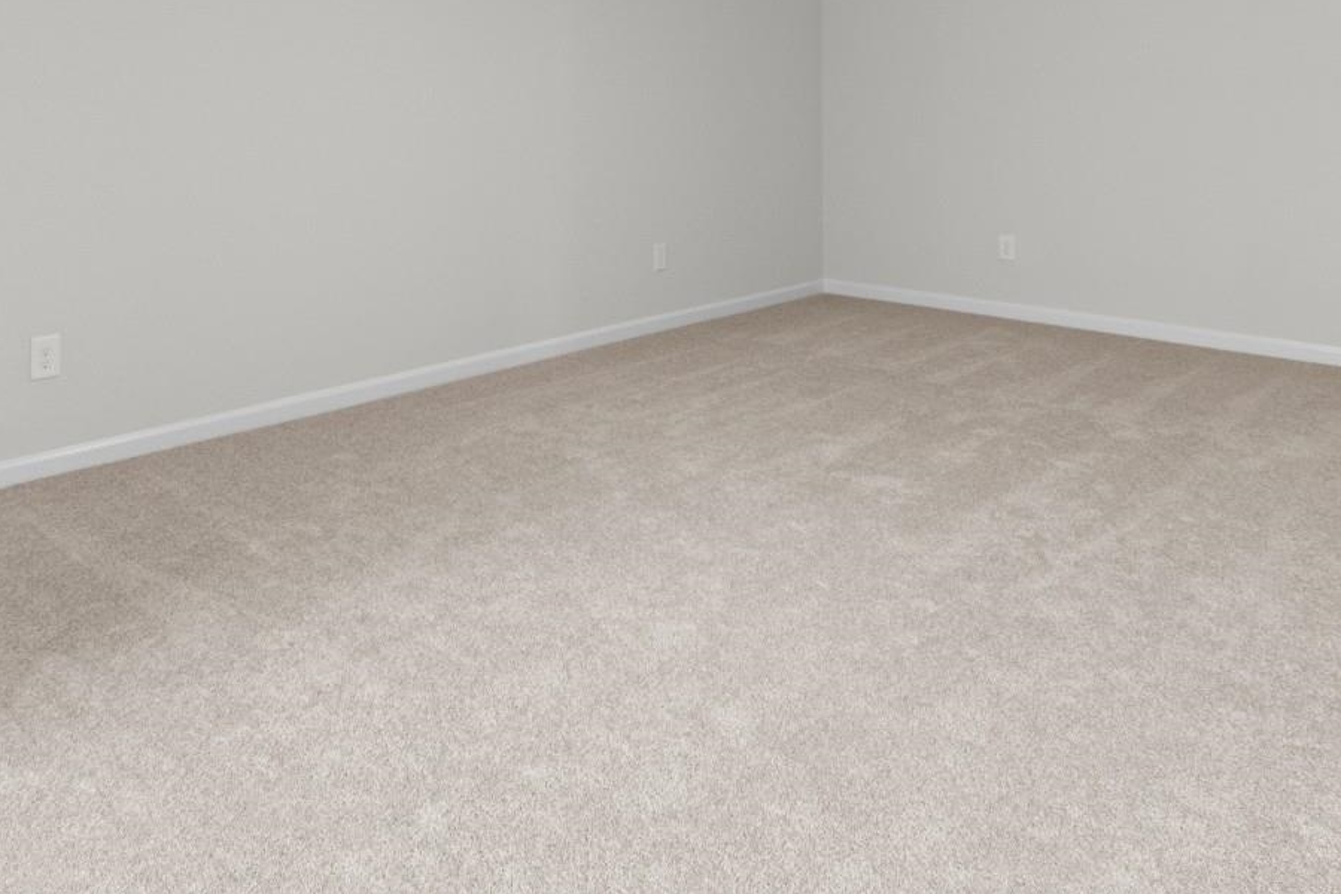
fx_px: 1006
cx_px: 606
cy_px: 94
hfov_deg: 67.2
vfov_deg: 43.8
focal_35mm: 27
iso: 100
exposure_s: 1/2
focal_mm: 10
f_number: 4.5
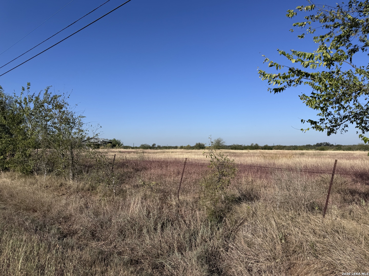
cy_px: 138
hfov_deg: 71.6
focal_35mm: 24
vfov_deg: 56.8
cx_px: 184
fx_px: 256
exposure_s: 1/6410
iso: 80
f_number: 1.78
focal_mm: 6.76
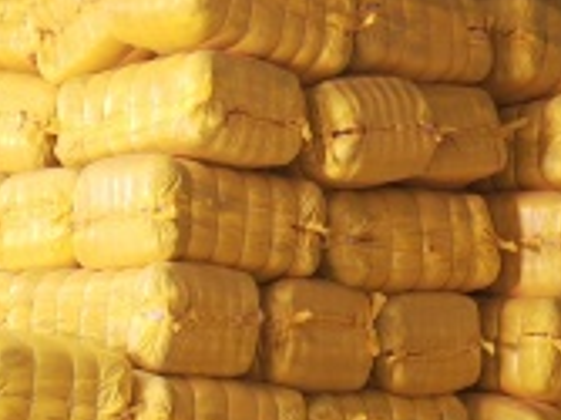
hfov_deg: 14.2
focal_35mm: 139
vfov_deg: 10.6
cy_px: 299
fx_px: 2251
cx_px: 252
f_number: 1.9
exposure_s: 1/14
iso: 800
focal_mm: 5.52
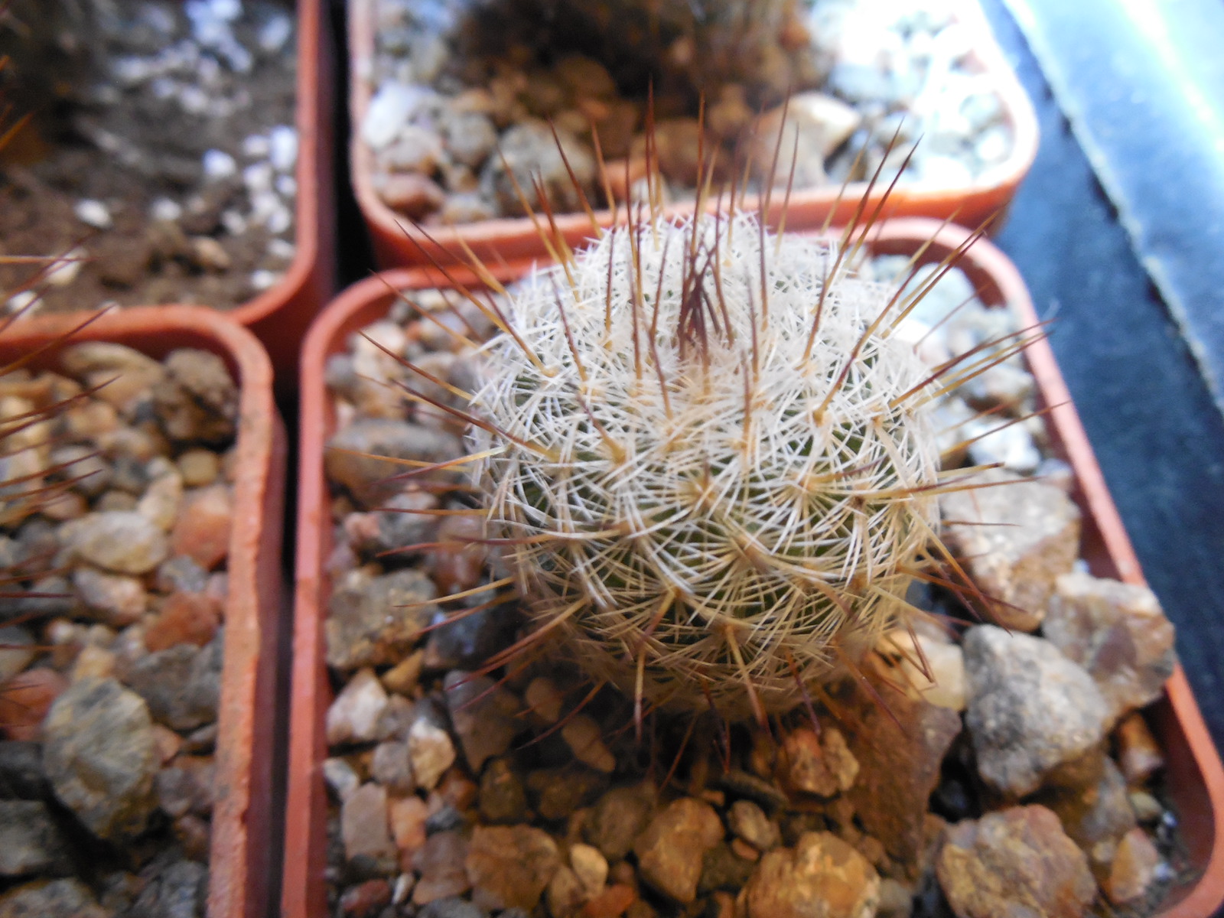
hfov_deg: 58.4
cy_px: 459
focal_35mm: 31
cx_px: 612
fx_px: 1096
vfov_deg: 45.4
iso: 450
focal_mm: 5.6
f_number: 3.6
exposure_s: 1/8
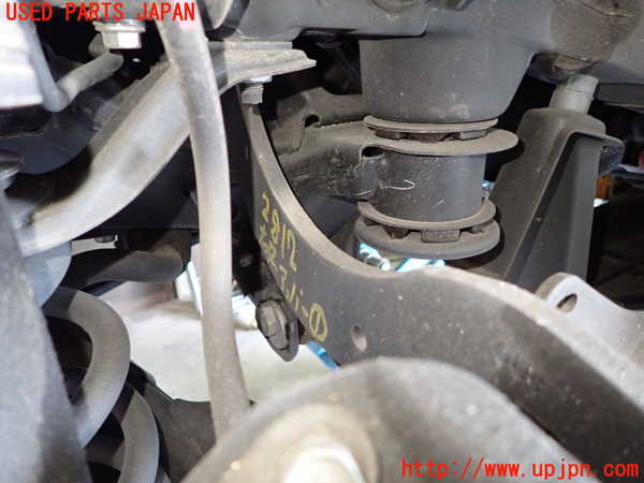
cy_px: 242
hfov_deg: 69.4
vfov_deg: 54.9
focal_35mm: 25
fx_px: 465
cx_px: 322
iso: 500
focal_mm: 4.5
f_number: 2
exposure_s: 1/30
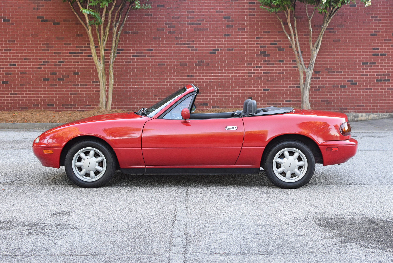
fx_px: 574
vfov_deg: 25.8
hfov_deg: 37.8
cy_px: 132
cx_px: 196
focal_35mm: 52
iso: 400
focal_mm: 35
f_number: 4.5
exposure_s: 1/80
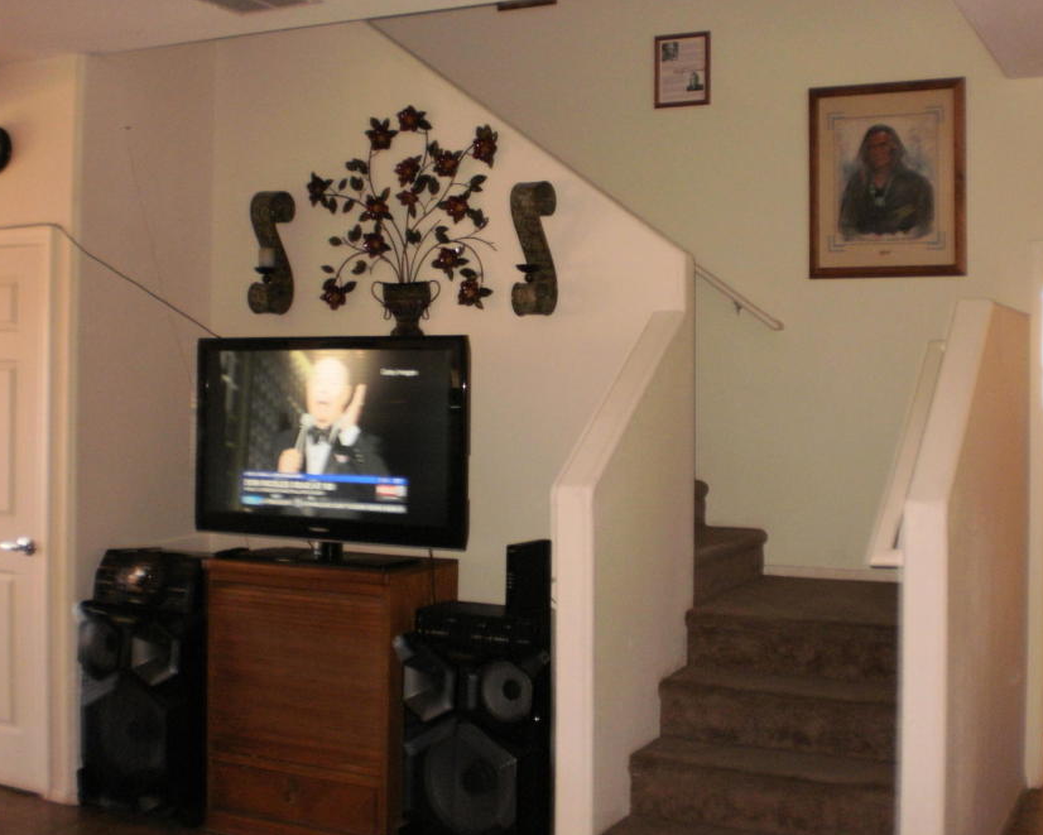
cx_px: 552
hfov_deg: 40.3
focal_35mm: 46
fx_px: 1420
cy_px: 363
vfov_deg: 32.7
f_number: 3.1
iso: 250
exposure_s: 1/30
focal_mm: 6.3
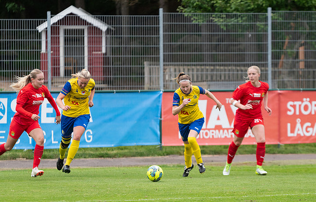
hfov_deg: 5.6
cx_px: 193
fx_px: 3216
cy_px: 129
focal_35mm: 371
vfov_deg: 3.6
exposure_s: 1/1600
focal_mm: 200
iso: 450
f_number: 3.2
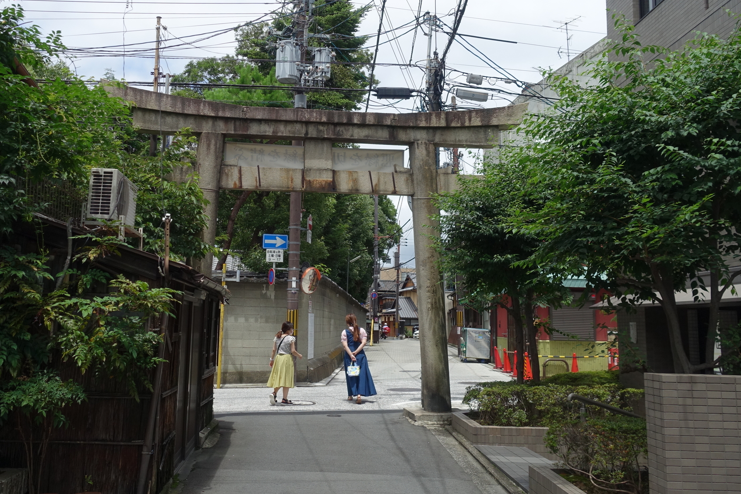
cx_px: 311
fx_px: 741
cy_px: 210
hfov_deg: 52.9
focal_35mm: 36
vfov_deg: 36.8
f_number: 4
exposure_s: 1/160
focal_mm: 10.81
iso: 125
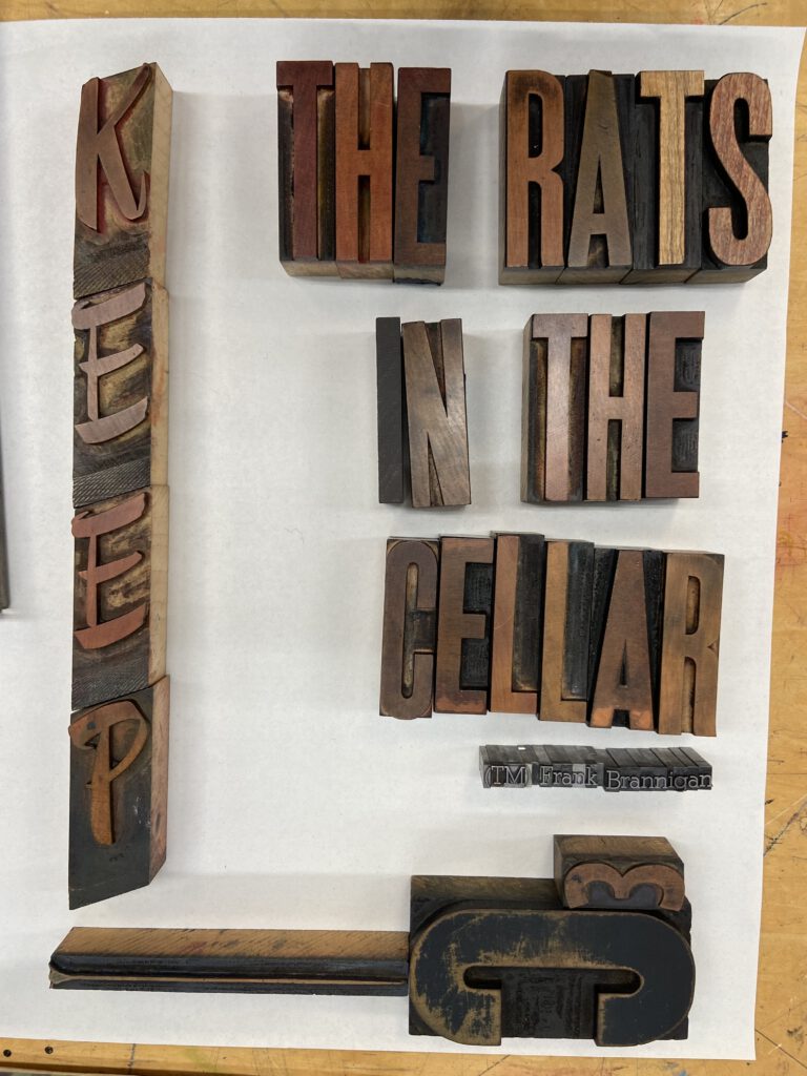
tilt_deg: -86.0
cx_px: 404
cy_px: 538
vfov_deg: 67.3
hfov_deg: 53.1
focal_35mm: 26
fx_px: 808
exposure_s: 1/60
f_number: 1.8
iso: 64
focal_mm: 4.25
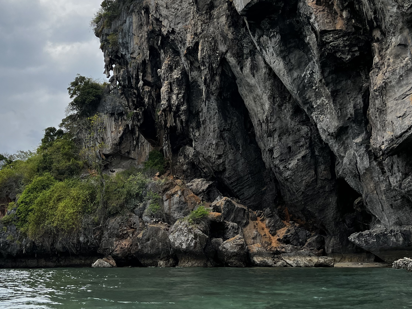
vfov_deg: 30.8
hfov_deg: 40.1
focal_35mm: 47
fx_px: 559
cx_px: 148
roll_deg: +0.2
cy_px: 134
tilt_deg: +12.8
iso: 50
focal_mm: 5.7
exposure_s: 1/1808
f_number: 1.5
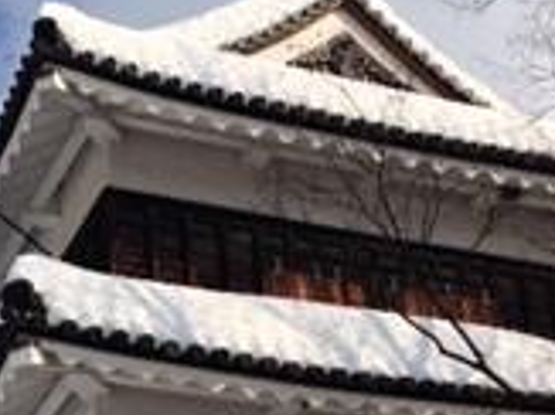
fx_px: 1554
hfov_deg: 20.2
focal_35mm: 97
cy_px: 456
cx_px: 197
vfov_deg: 14.9
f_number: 2.4
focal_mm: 4.12
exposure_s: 1/3012
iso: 50
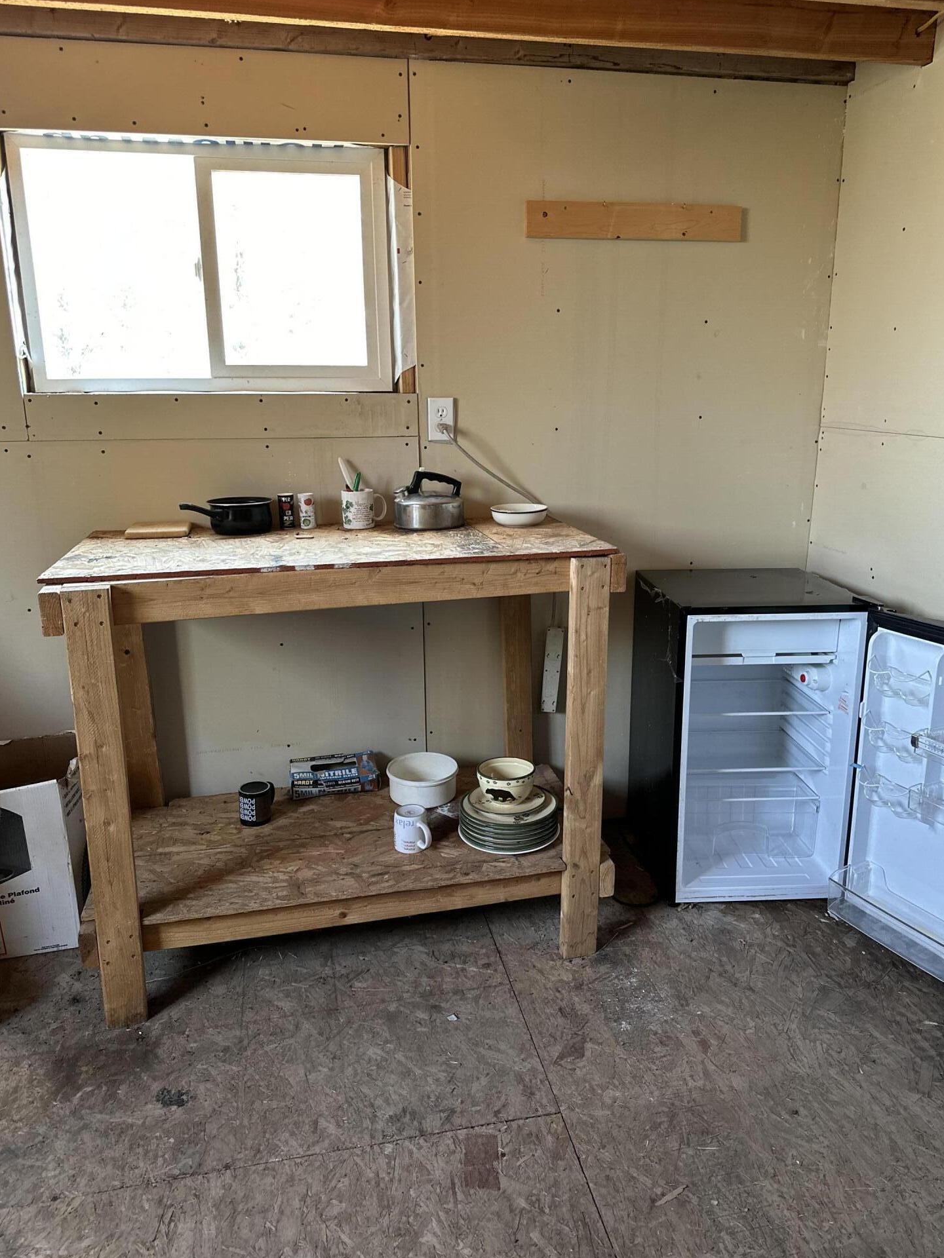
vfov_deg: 69.4
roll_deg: -0.3
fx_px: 909
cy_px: 615
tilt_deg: -14.0
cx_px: 481
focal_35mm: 25
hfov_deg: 54.9
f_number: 1.78
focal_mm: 6.86
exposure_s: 1/60
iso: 250
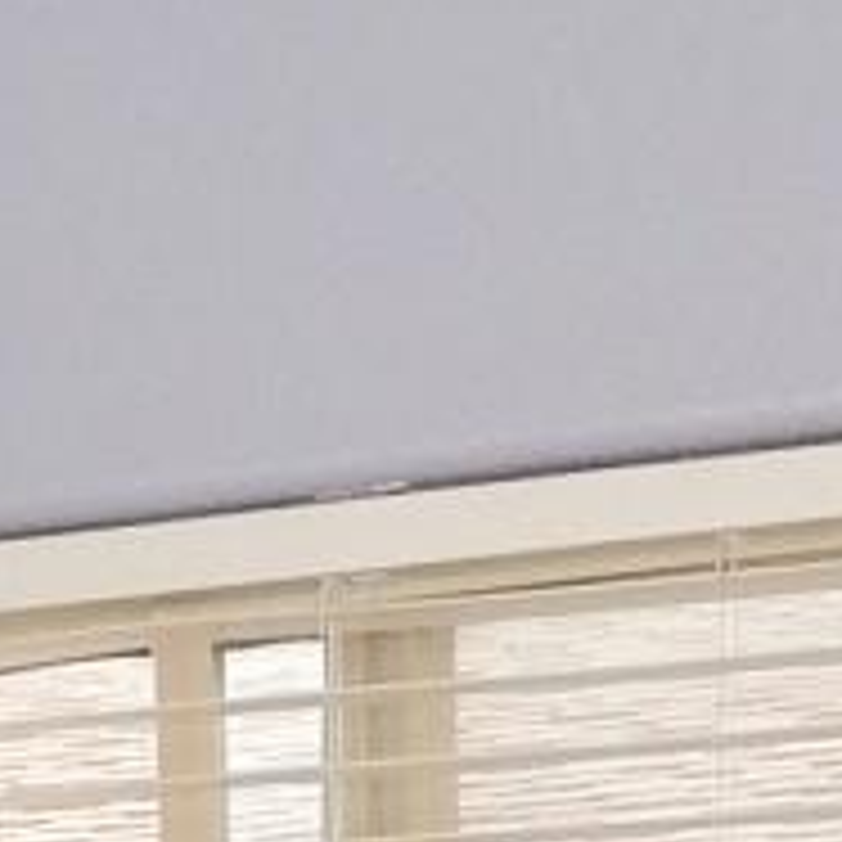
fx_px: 5972
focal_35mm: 217
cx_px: -991
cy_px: 1815
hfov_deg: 7.6
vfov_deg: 7.7
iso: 200
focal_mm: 4
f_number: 3
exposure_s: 1/30
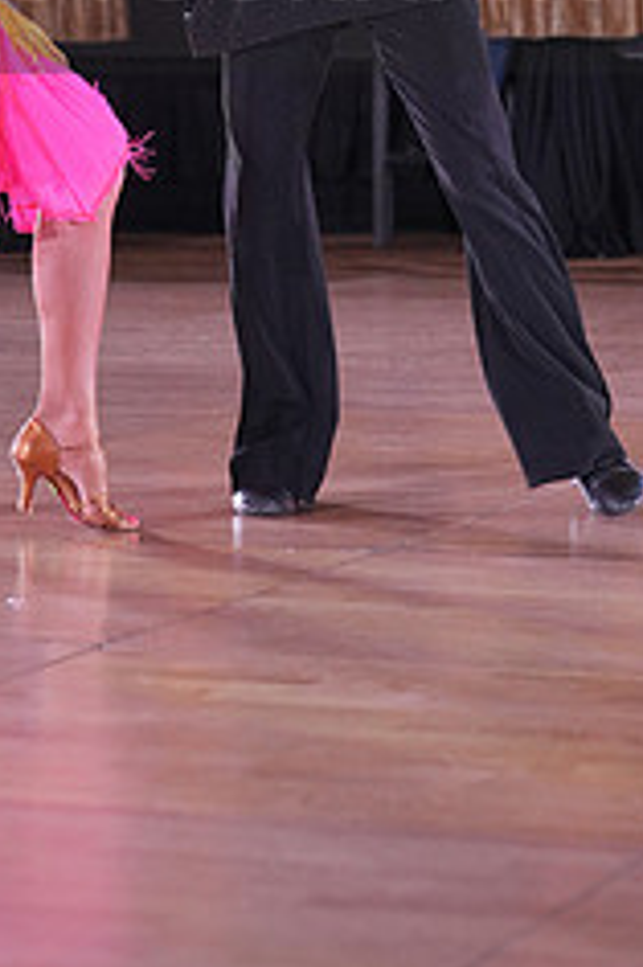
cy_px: -61
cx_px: 117
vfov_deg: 12.3
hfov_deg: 8.3
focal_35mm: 165
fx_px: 4427
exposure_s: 1/400
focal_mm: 67
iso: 1600
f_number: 3.2
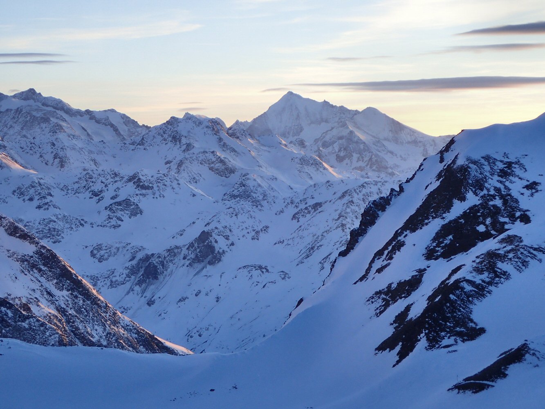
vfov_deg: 14.8
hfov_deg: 19.6
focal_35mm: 100
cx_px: 272
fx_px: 1575
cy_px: 204
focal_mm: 18
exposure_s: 1/160
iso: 200
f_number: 4.9
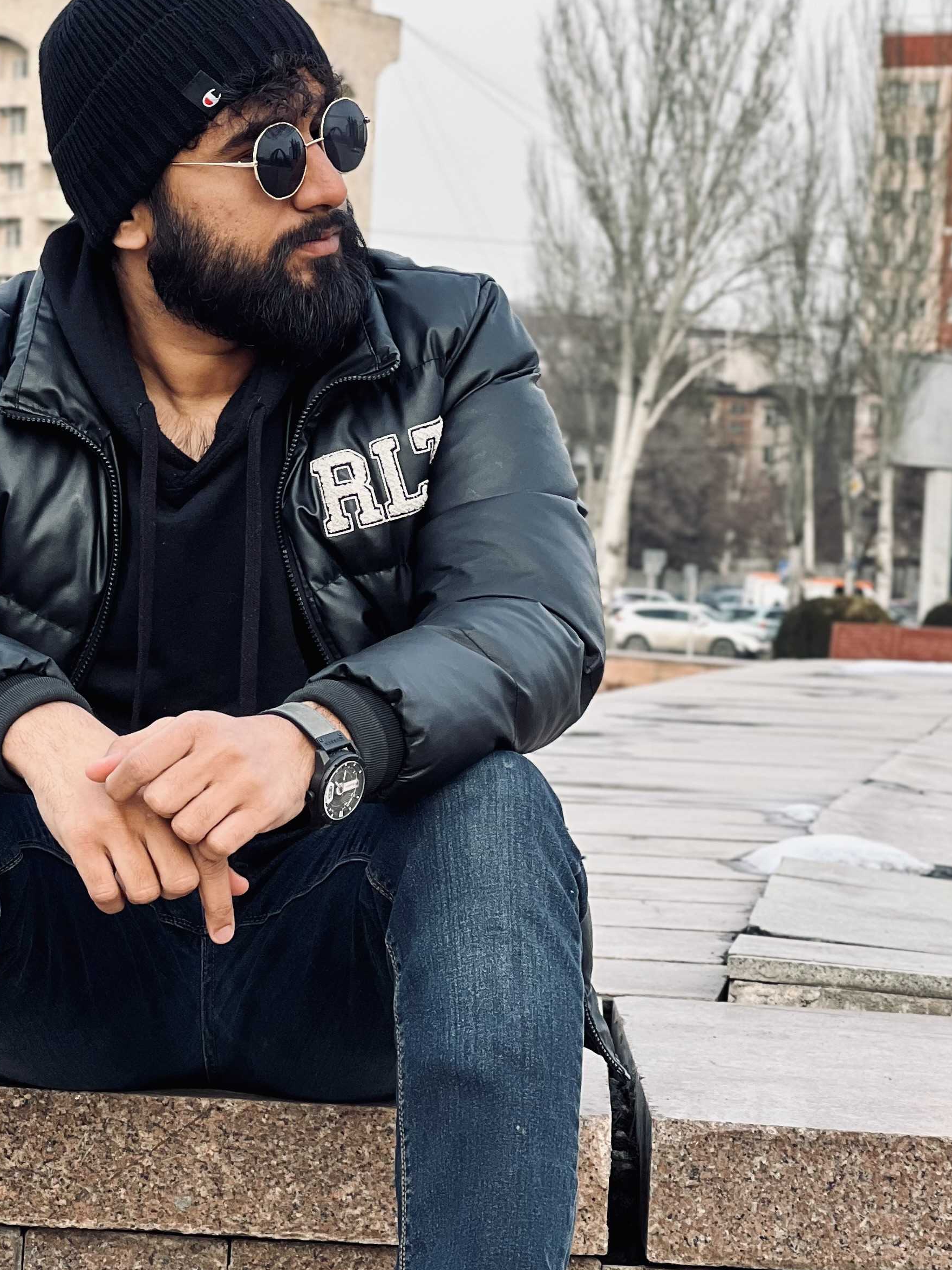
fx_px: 4840
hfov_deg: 11.2
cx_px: 343
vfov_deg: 14.9
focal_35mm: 132
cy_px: 807
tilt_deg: -2.3
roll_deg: -3.1
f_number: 2.8
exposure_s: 1/126
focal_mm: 9
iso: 20
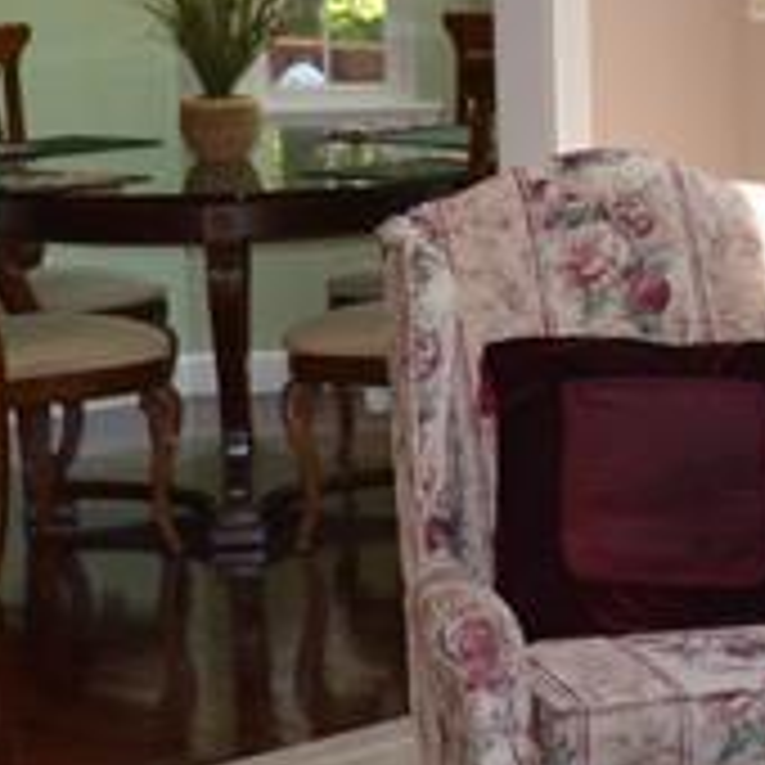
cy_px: 284
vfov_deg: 11.9
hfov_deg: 11.7
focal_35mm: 147
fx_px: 3675
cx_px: 896
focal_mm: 18
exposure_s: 1/200
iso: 400
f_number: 3.5
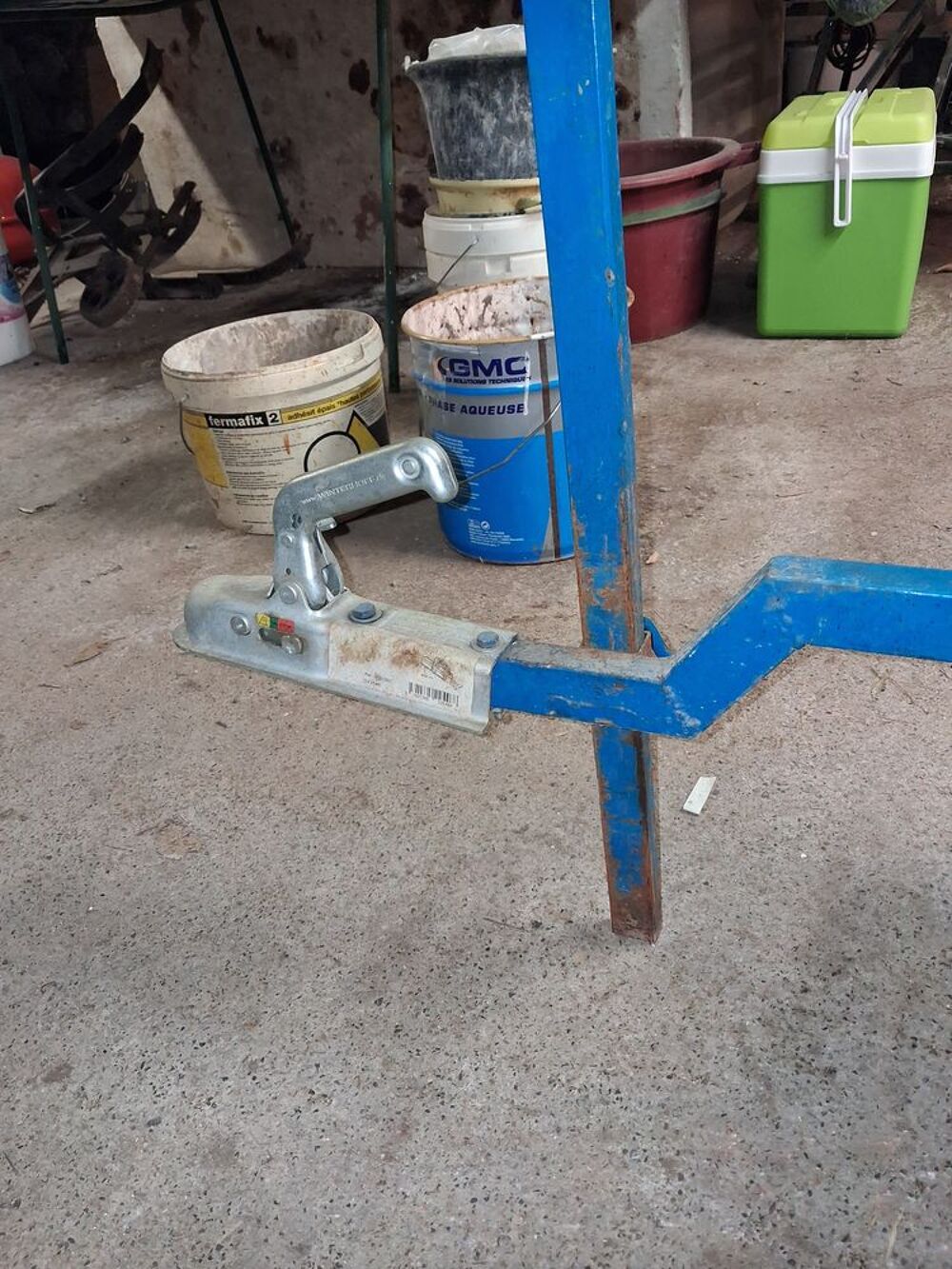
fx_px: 990
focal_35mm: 27
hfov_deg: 51.4
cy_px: 634
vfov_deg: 65.3
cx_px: 476
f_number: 1.8
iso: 400
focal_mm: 4
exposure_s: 1/50
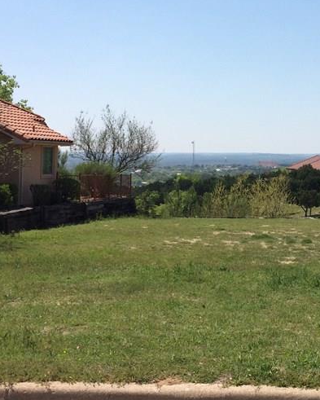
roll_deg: -1.3
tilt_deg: +0.2
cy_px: 140
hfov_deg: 25.3
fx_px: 698
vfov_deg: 31.7
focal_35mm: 59
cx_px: 259
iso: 32
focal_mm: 4.15
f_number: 2.2
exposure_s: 1/3165
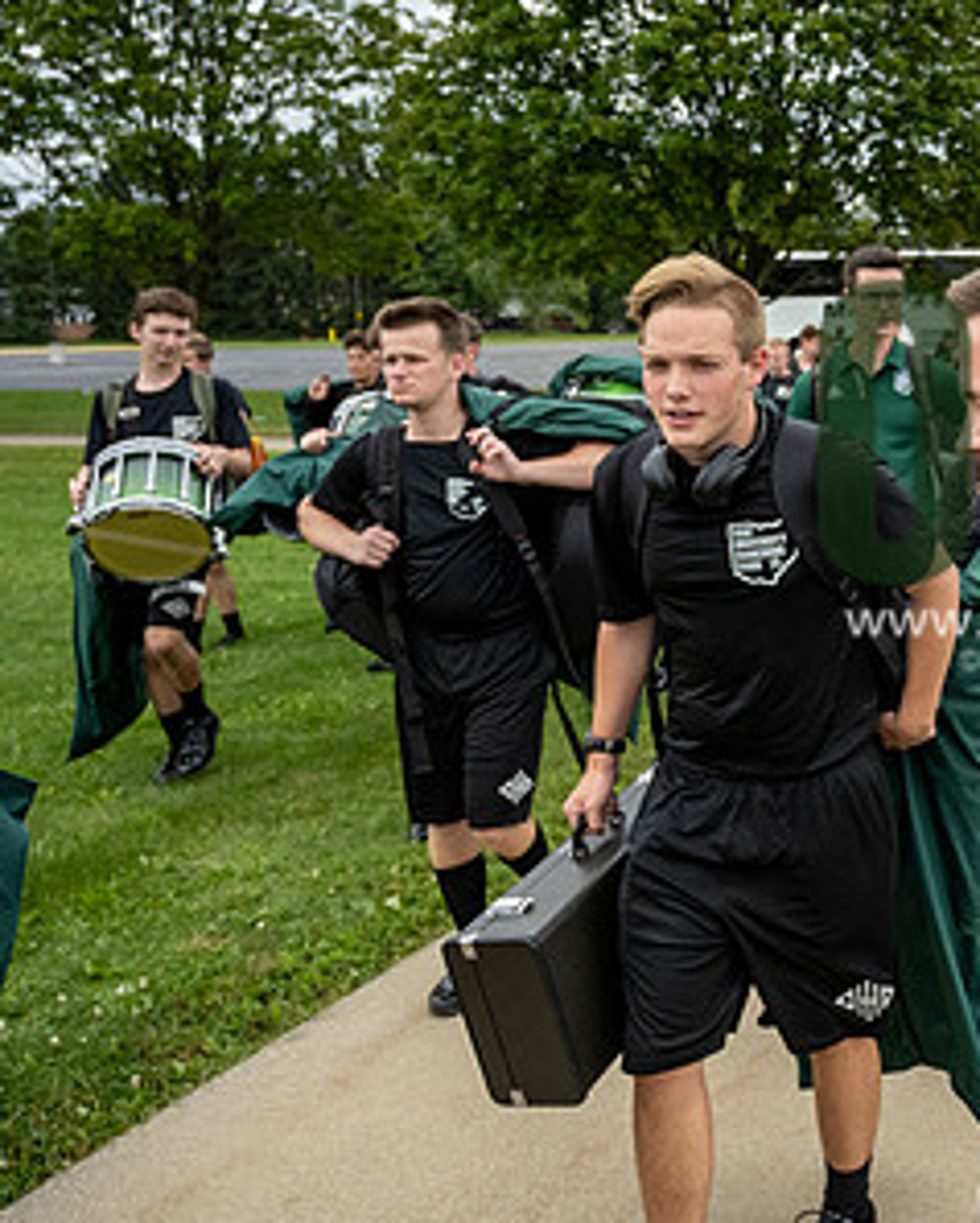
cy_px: 476
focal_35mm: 44
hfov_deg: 30.0
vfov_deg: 41.7
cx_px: 1128
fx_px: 1594
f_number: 4
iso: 1250
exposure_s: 1/4000
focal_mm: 24
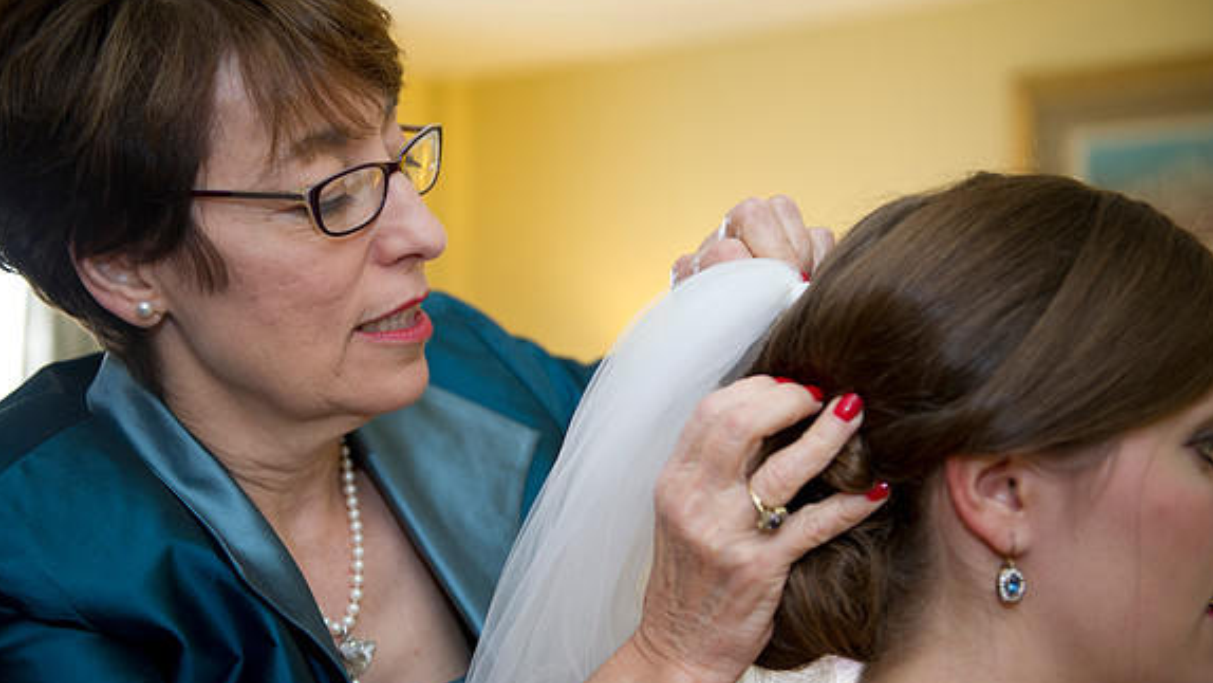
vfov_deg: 21.8
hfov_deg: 37.8
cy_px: 328
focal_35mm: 55
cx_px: 604
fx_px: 1769
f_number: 2.8
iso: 640
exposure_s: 1/125
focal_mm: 52
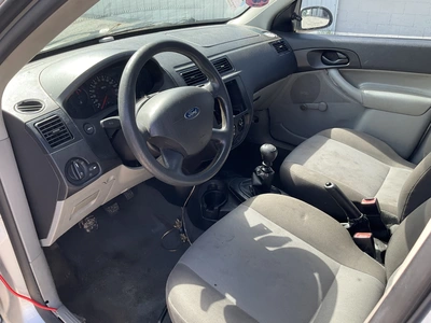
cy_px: 162
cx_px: 216
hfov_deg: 61.7
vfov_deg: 48.2
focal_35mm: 29
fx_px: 361
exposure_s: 1/166
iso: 20
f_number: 1.8
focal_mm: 3
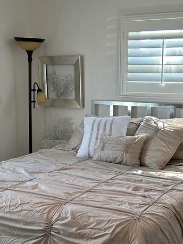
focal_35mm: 58
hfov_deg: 25.2
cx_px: 92
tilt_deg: -10.6
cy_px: 142
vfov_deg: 33.2
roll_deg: -0.3
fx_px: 409
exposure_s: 1/120
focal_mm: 5.7
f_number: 1.5
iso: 80
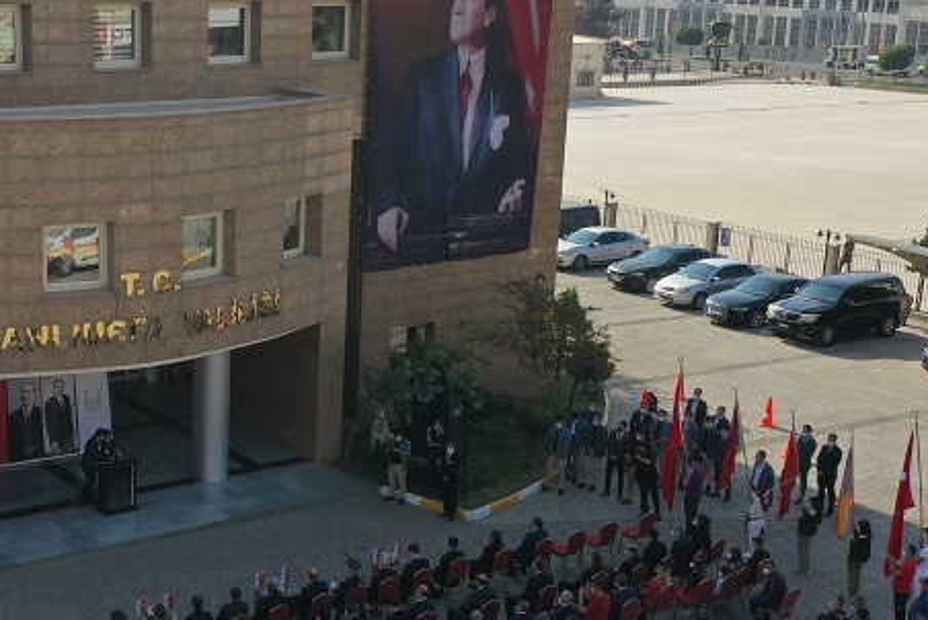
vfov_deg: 22.3
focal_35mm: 61
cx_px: 190
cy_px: 375
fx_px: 1573
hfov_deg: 32.0
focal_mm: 10.26
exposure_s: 1/500
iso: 100
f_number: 5.6
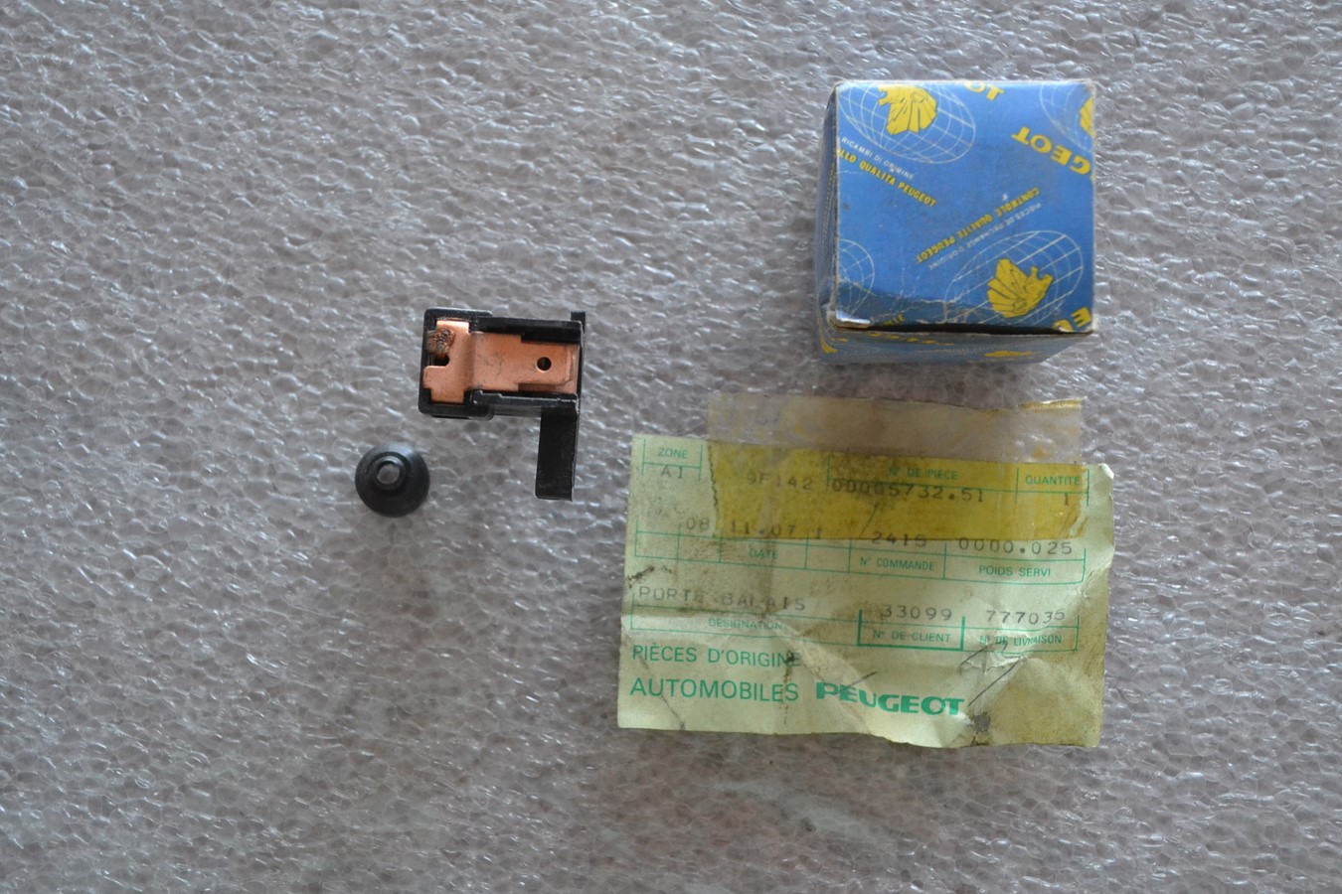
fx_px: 1901
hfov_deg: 38.9
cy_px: 447
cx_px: 671
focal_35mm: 51
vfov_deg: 26.5
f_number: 5
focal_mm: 34
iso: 2000
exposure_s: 1/60
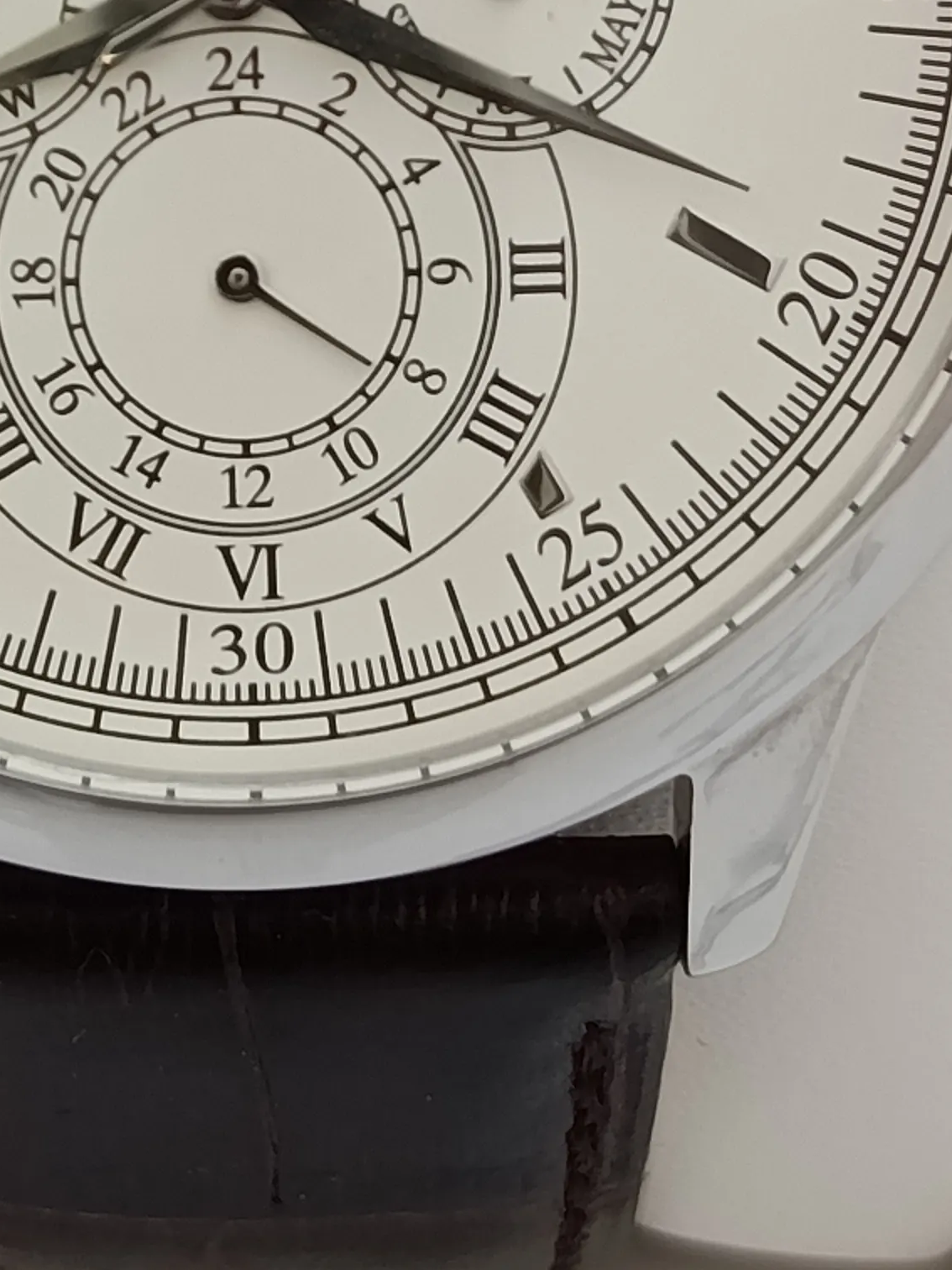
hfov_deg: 11.6
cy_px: -74
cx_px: 220
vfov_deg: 15.2
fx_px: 4657
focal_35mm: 127
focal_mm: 5.24
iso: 284
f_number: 1.7
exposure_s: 1/100
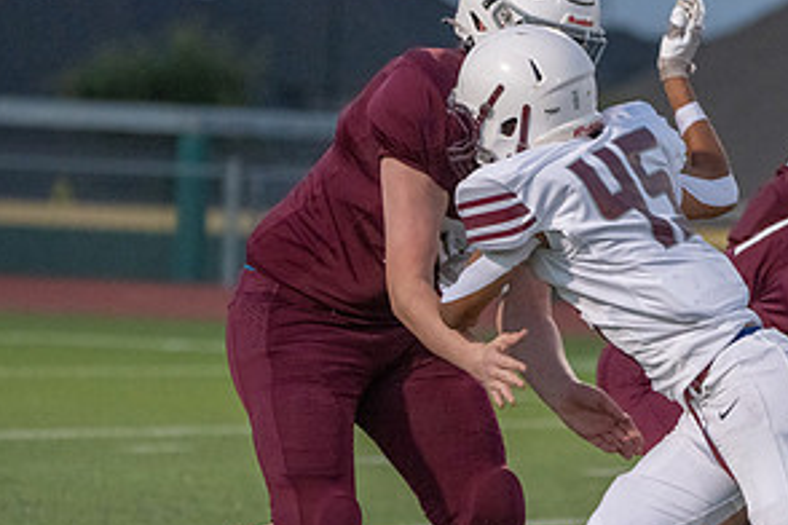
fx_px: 10156
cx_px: 700
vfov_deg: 3.0
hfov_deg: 4.4
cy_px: 395
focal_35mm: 464
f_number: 5.6
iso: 8000
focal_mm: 235
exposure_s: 1/1000
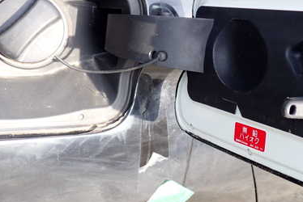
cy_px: 71
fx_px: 421
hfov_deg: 39.3
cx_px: 190
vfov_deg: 26.9
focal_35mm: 50
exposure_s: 1/160
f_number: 2.3
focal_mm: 5.4
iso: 100
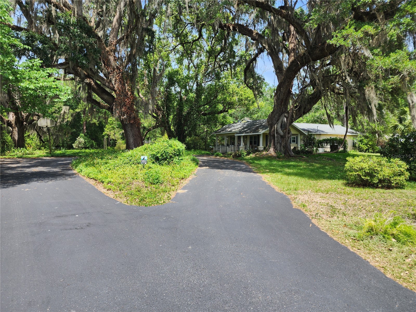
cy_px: 156
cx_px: 208
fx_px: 276
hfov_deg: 73.9
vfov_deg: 58.9
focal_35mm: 23
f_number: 1.8
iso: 12
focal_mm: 6.4
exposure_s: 1/366
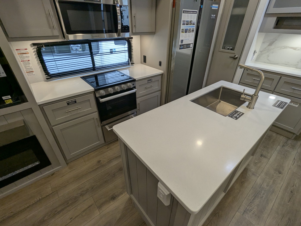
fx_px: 139
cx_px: 150
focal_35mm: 16
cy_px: 113
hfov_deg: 94.4
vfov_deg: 78.2
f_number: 2.2
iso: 110
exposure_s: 1/137
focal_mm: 2.35
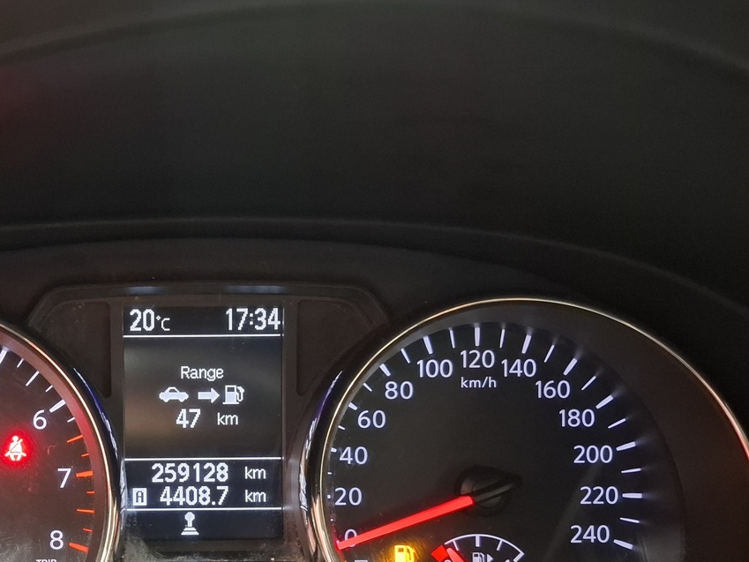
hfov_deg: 45.2
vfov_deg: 35.5
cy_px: 458
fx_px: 844
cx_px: 138
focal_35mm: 39
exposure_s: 1/25
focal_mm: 5.54
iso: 800
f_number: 1.8
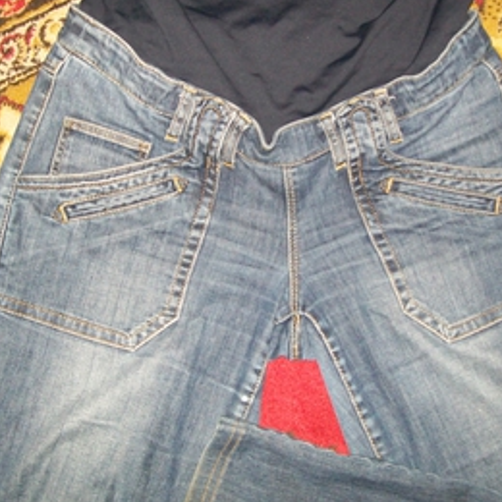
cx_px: 257
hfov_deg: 32.8
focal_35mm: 52
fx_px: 853
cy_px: 218
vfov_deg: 32.7
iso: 160
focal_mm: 6.1
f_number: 2.7
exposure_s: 1/60
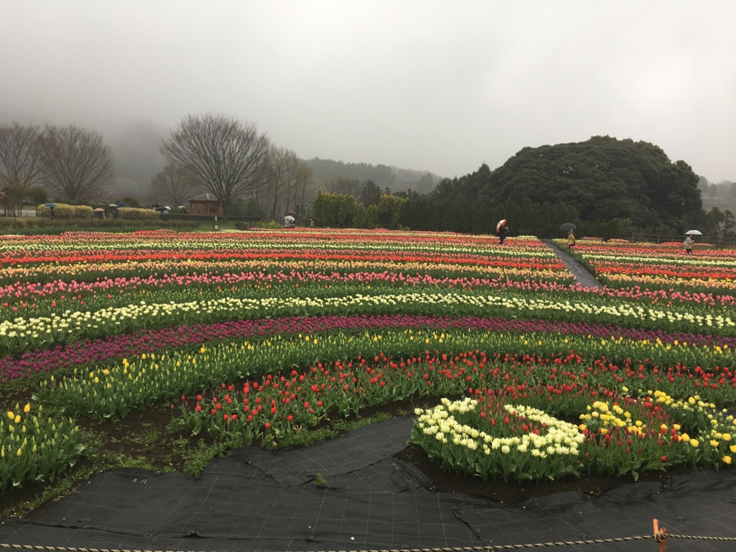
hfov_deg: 61.7
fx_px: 617
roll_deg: -0.9
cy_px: 276
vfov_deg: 48.2
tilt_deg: -6.0
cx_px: 368
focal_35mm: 29
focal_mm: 4.15
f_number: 2.2
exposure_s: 1/176
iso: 25
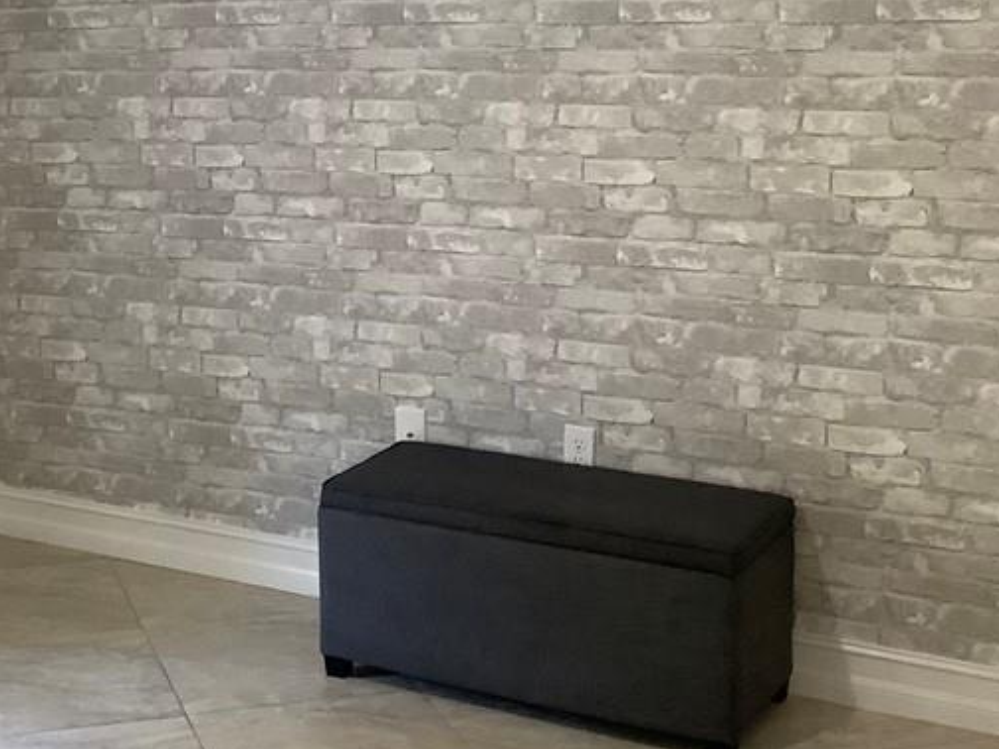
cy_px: 188
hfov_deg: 30.2
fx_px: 1818
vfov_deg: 23.1
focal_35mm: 63
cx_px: 248
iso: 250
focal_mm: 3.3
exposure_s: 1/60
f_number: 2.4
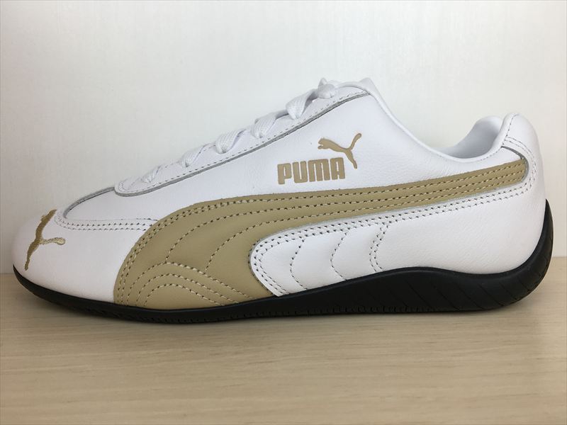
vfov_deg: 48.2
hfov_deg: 61.7
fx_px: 475
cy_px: 212
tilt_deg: -7.9
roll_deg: +1.5
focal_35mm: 29
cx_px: 284
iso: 25
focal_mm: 4.15
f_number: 2.2
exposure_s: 1/188
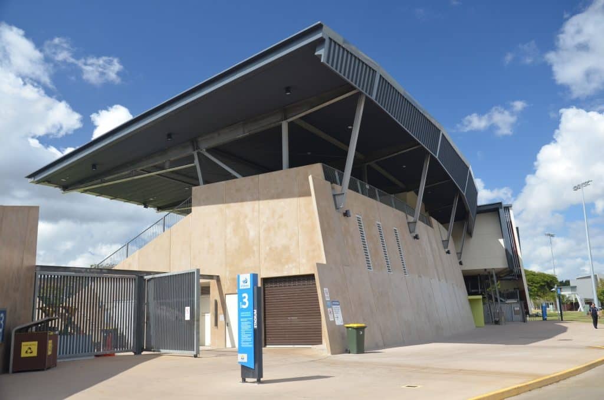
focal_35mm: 33
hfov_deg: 57.3
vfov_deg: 39.8
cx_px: 302
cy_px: 200
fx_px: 552
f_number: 7.1
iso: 500
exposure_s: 1/500
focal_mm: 22
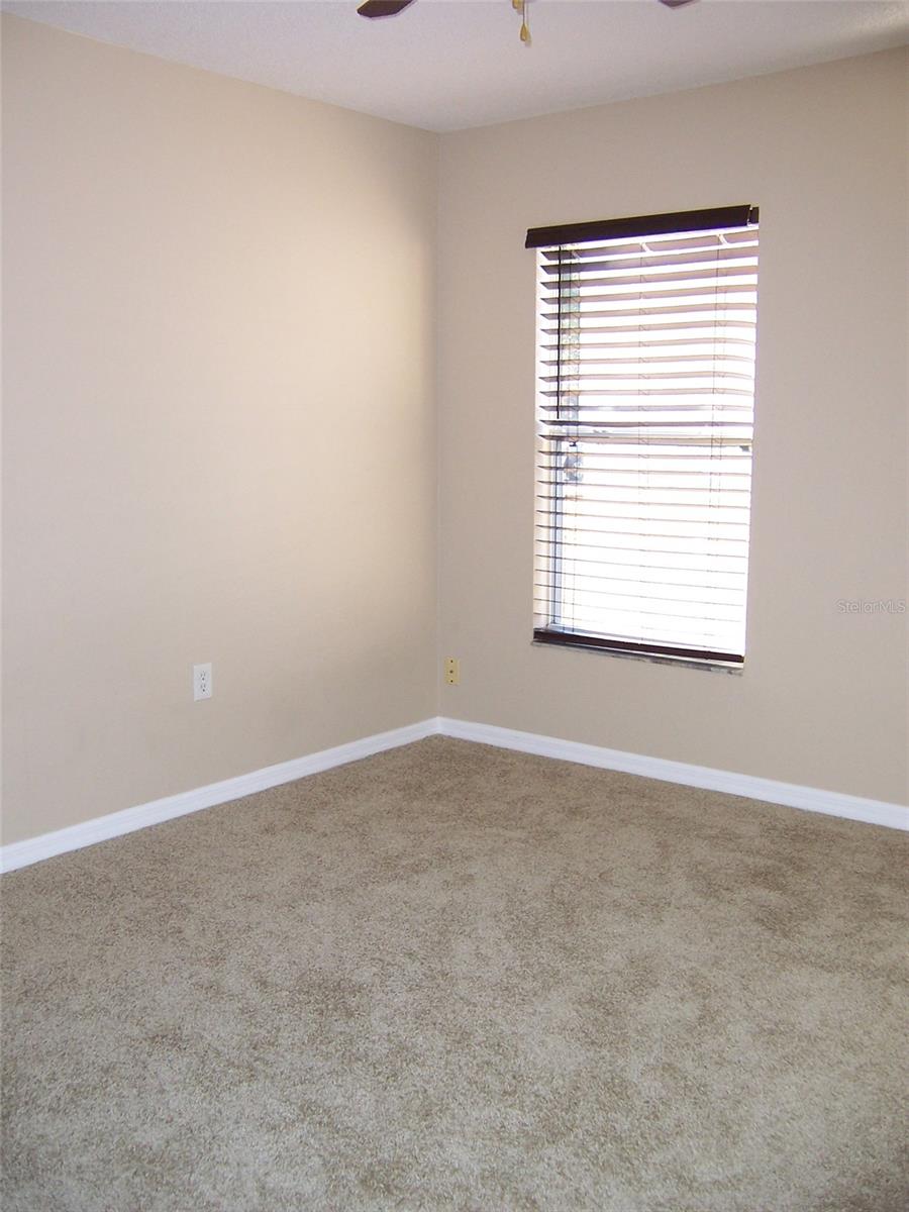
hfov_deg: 42.9
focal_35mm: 33
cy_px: 606
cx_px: 454
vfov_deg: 55.4
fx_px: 1155
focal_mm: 5.5
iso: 140
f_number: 2.8
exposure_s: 1/60
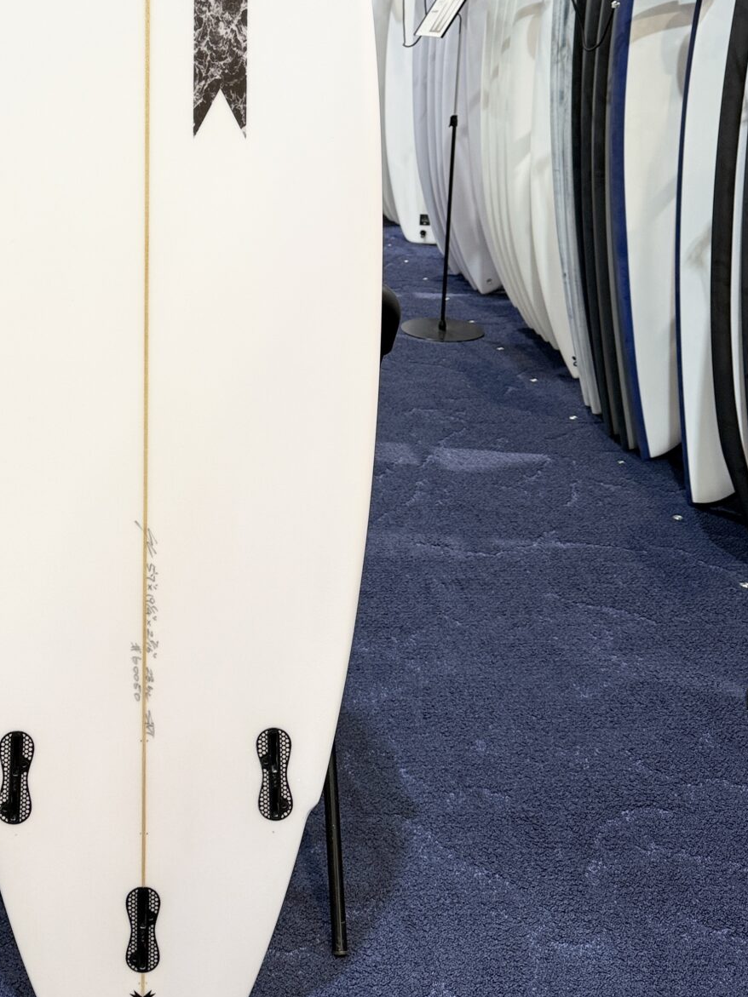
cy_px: 259
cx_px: 148
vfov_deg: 44.4
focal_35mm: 41
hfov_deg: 34.1
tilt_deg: -12.7
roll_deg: -0.7
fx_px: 1181
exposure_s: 1/120
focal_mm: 6.76
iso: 100
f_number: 1.78
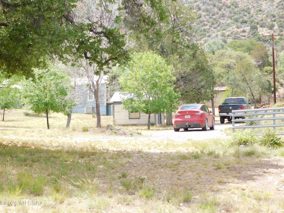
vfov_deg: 18.4
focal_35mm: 80
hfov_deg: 24.4
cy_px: 106
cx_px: 142
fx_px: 656
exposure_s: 1/250
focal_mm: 14.2
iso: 140
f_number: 4.4
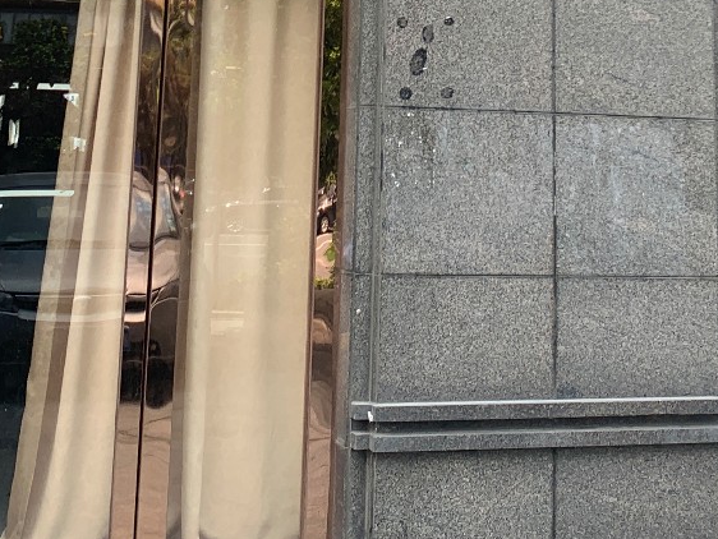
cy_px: -151
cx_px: 360
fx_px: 1536
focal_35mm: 74
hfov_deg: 26.3
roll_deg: -1.6
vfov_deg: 18.6
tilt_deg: +13.0
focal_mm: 4.25
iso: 25
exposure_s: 1/529
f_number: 1.8
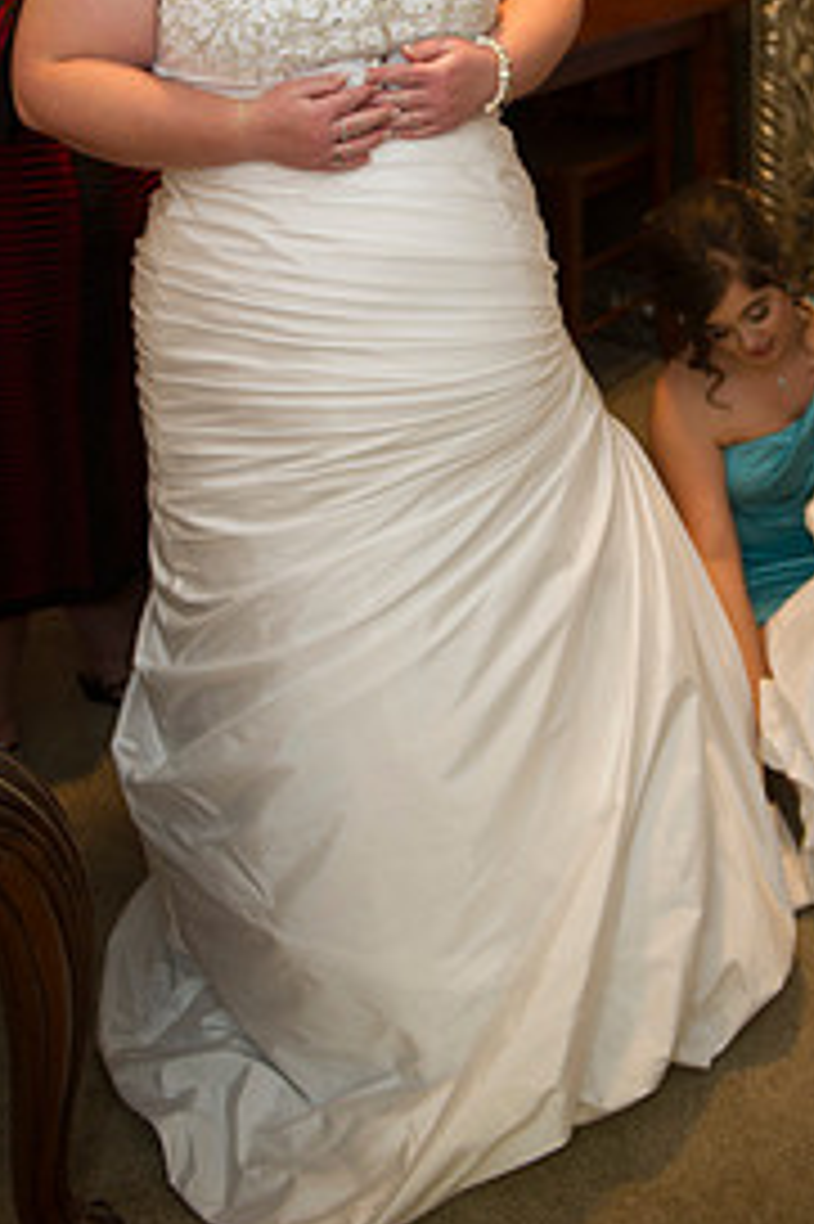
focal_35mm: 43
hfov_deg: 31.1
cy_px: 310
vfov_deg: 44.0
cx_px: 479
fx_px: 1460
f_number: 2.8
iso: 640
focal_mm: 26
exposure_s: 1/60
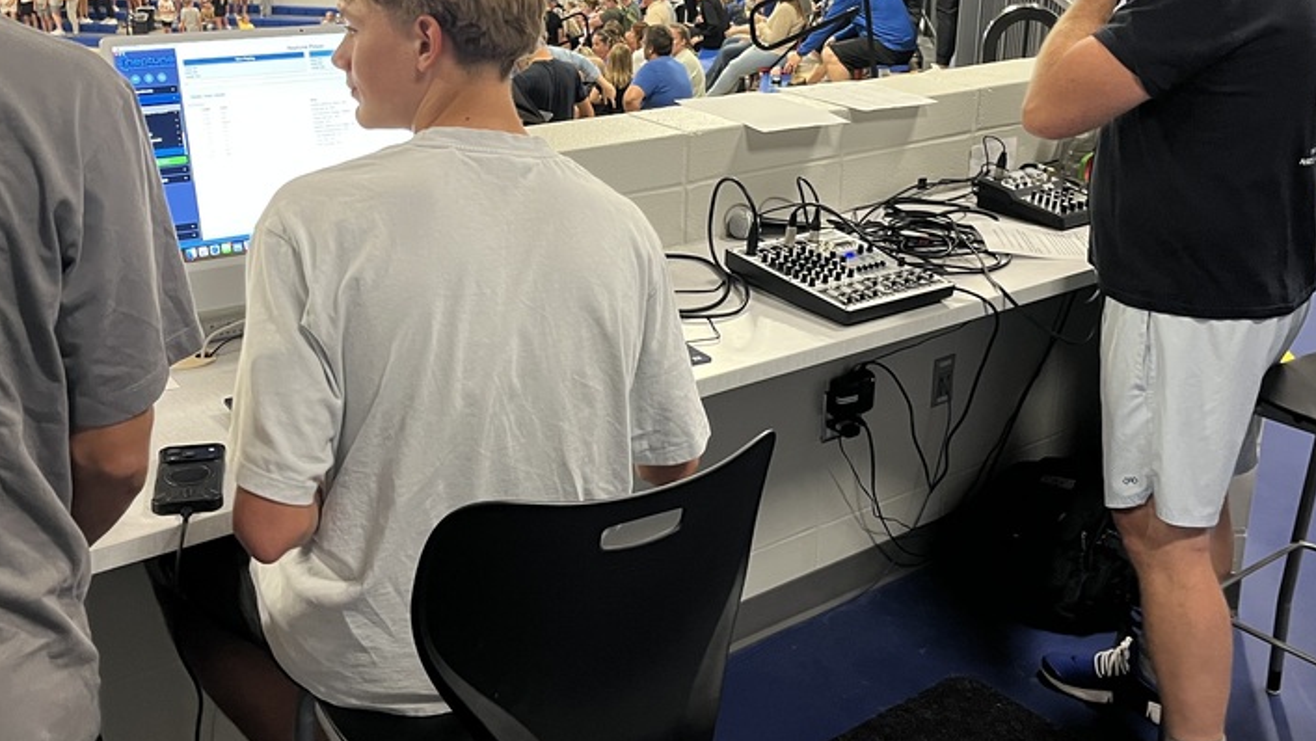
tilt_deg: -16.0
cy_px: 242
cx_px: 650
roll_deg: -2.2
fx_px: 1431
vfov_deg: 28.8
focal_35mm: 41
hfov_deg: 49.4
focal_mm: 5.1
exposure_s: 1/60
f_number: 1.6
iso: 160
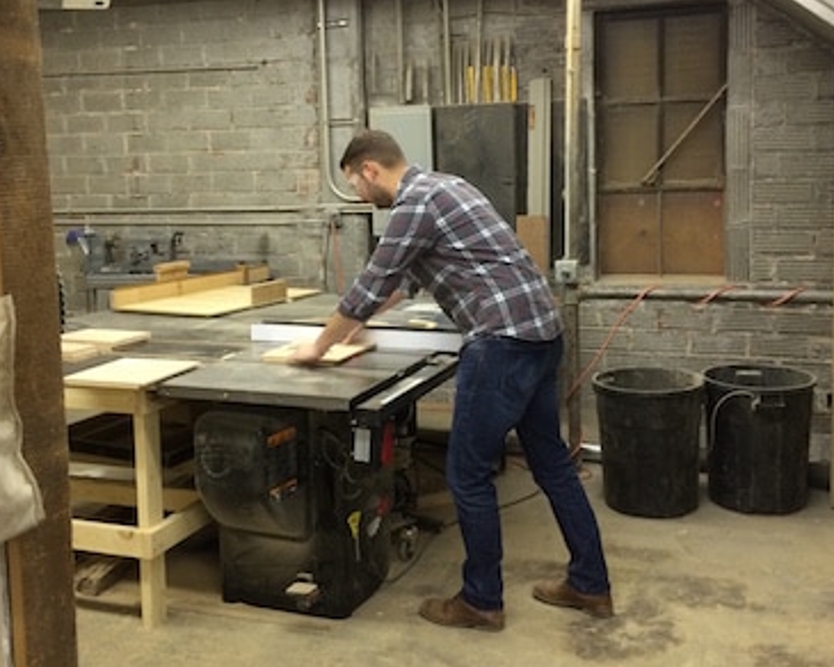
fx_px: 765
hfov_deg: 57.1
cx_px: 388
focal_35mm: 31
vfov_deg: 47.1
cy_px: 336
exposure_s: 1/30
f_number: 2.2
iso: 125
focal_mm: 4.15
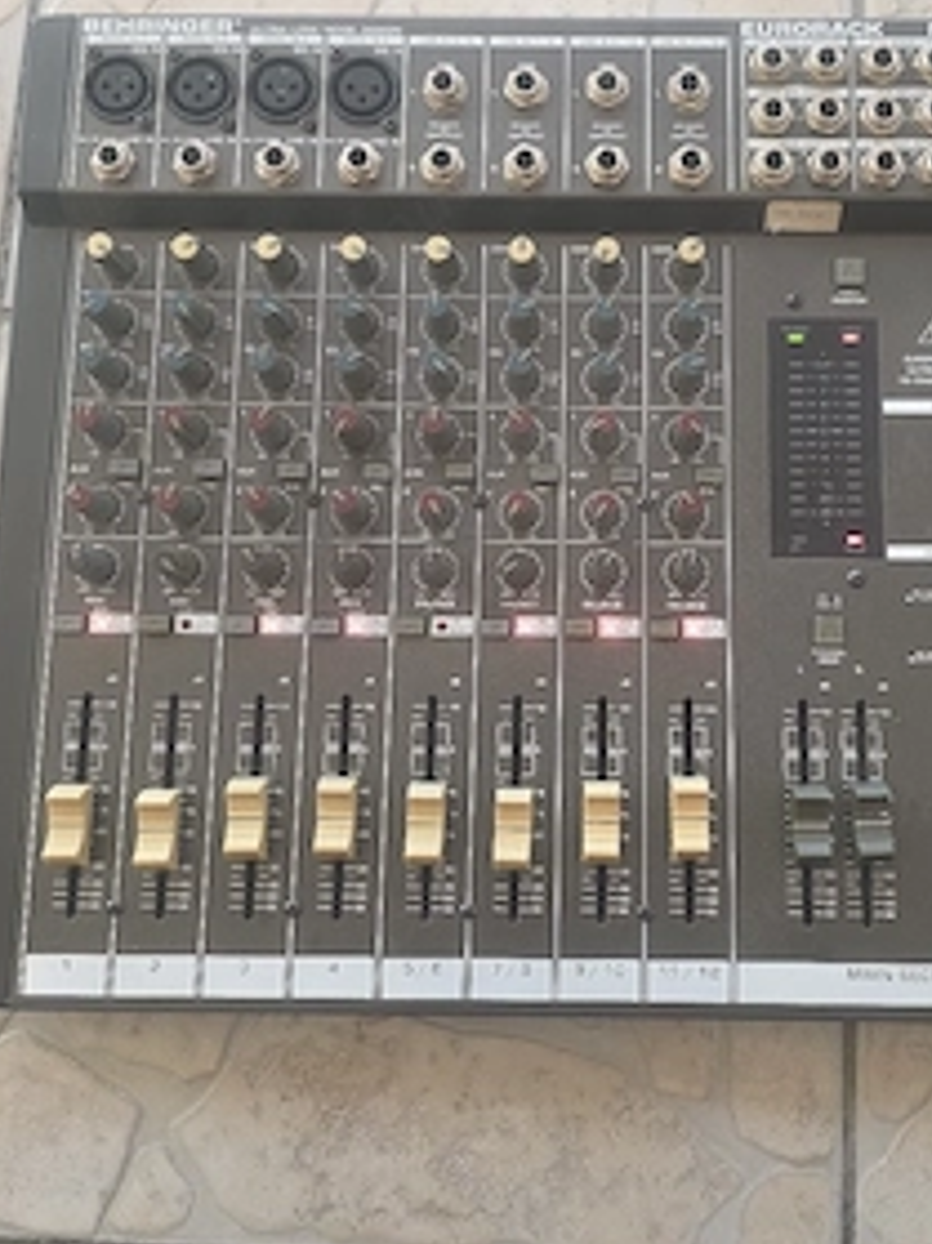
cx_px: 606
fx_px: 1186
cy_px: 548
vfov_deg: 55.2
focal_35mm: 33
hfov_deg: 42.4
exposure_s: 1/101
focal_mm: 6.3
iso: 200
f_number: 1.7
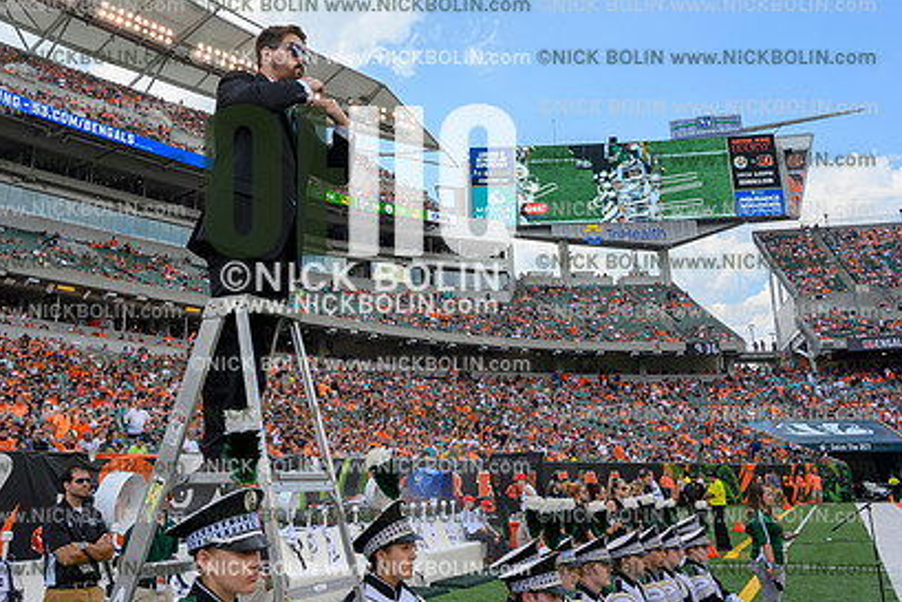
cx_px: 359
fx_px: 852
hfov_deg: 55.4
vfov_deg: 38.6
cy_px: 211
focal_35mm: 34
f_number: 7.1
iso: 80
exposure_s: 1/125
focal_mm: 24
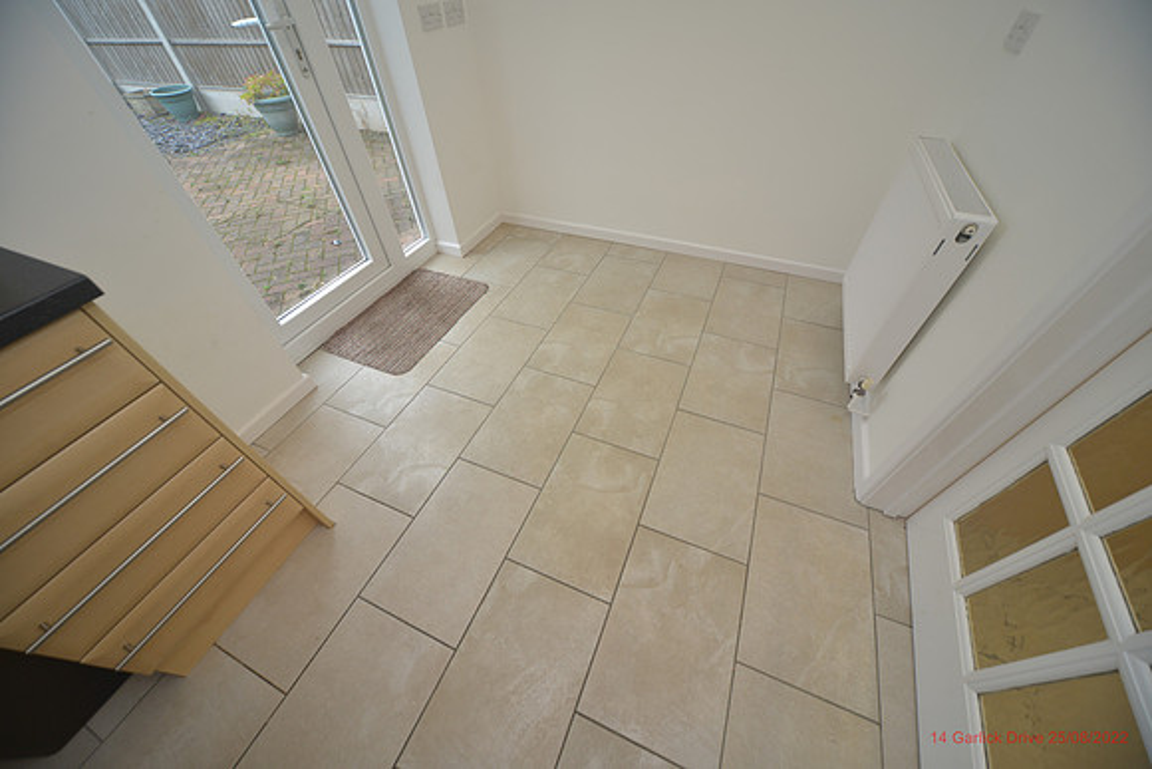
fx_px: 384
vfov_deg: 90.0
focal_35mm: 12
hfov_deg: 112.6
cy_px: 384
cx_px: 576
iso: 400
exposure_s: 1/50
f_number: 5.6
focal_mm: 12
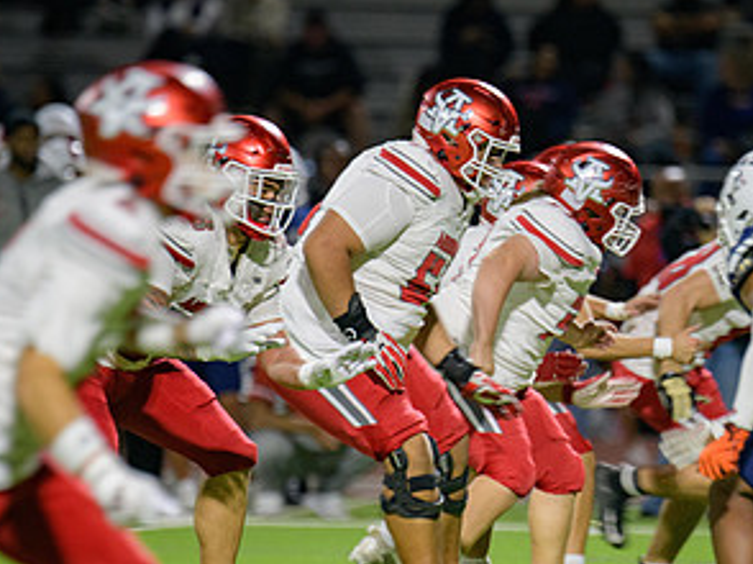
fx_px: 12389
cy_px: 427
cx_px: 581
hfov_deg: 3.5
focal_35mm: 570
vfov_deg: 2.6
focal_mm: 300
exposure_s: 1/250
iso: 2000
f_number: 2.8
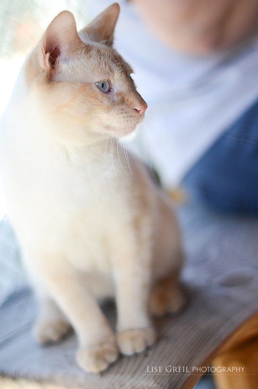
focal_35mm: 75
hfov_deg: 18.1
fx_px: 810
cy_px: 194
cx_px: 129
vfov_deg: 27.0
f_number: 1.4
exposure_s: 1/3200
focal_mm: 50
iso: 400
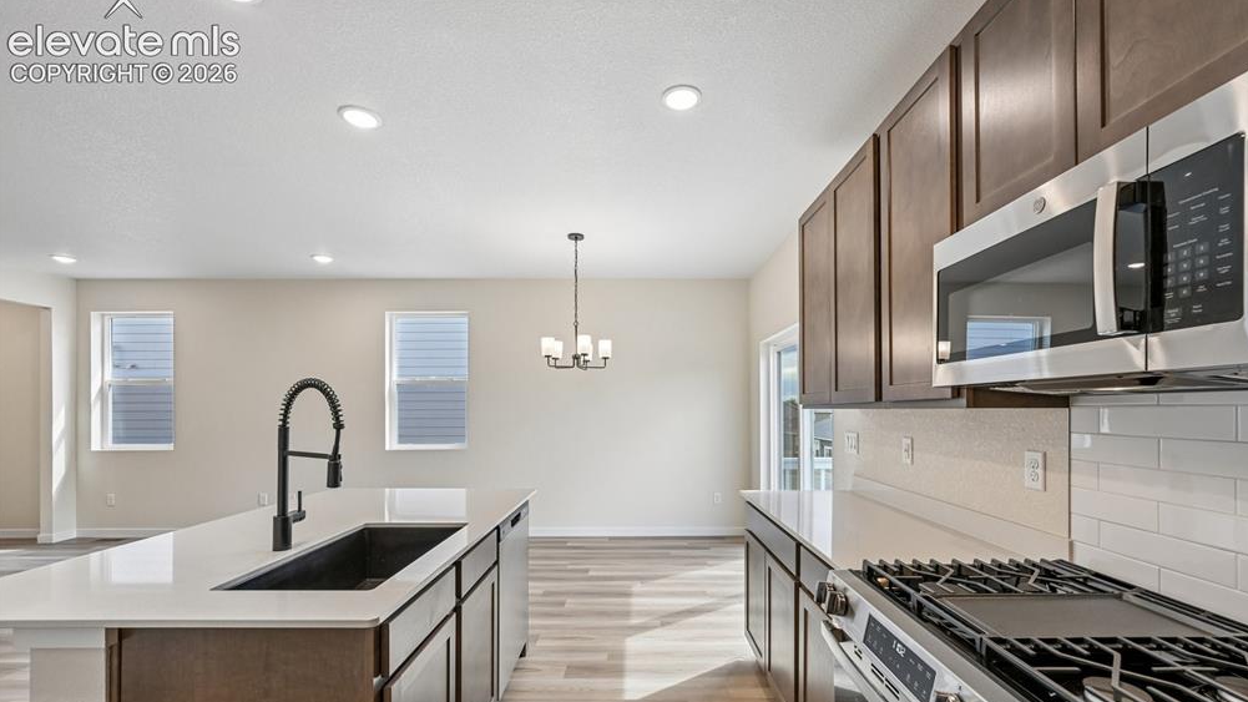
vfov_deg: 70.2
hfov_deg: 103.0
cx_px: 635
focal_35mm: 15
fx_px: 496
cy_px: 398
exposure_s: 1/15
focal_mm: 14
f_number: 9
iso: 100
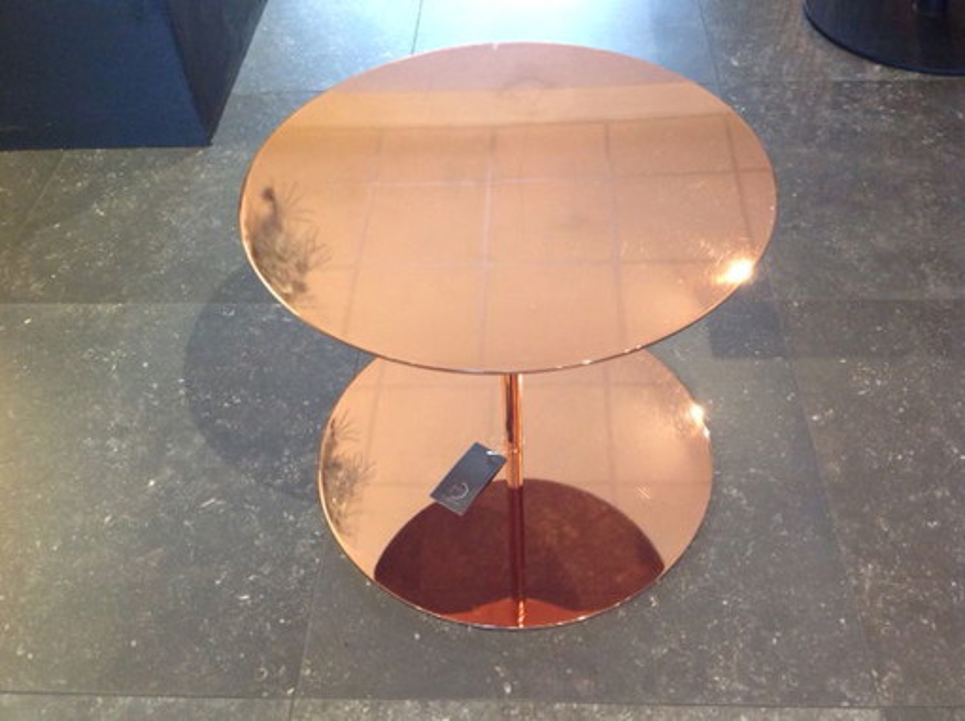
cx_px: 482
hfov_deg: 52.7
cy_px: 360
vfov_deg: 40.6
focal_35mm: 35
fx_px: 975
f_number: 2.4
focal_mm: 4.28
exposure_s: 1/15
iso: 250
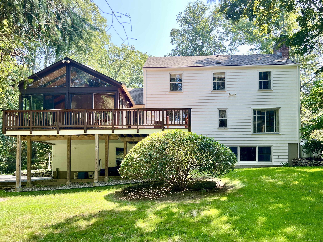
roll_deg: +0.3
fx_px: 243
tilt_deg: +11.1
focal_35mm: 26
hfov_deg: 67.3
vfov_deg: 53.1
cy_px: 121
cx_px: 162
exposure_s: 1/526
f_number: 1.5
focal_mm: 5.7
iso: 50
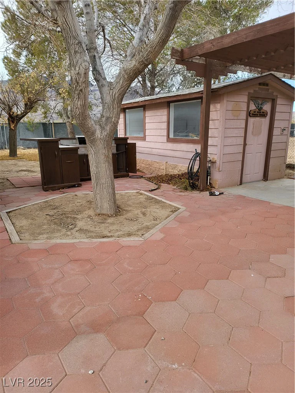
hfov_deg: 56.8
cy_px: 196
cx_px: 148
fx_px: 273
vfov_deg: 71.6
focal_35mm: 24
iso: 40
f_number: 1.8
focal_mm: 5
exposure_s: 1/728
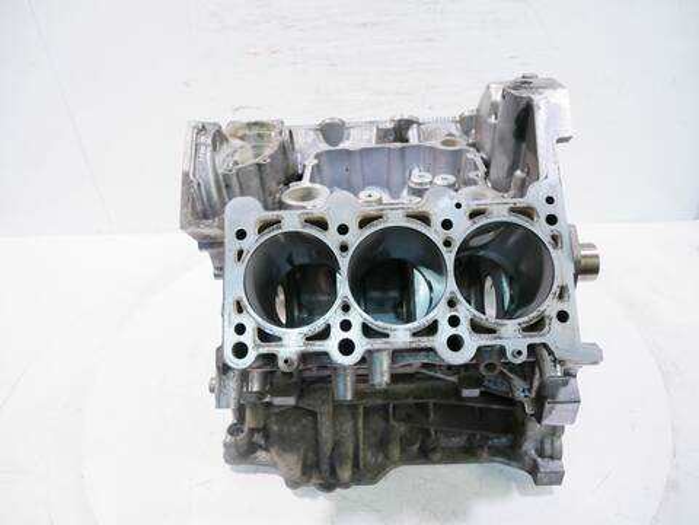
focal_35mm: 24
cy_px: 262
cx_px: 350
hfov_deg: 71.6
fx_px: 485
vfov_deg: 56.8
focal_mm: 12
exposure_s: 1/60
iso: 400
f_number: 3.5
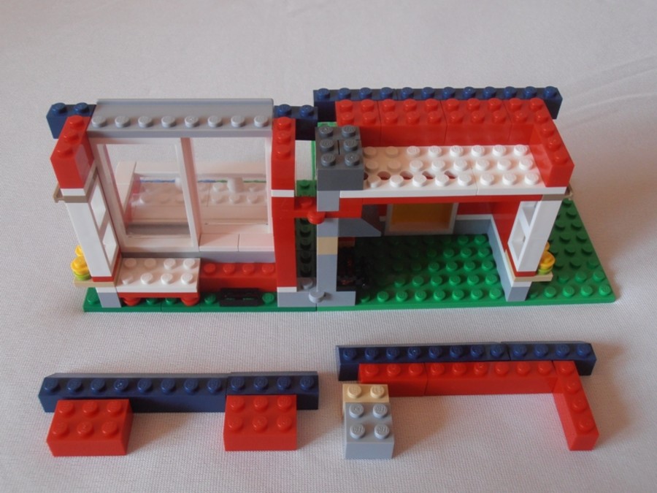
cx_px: 328
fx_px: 702
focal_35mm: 37
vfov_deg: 38.7
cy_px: 246
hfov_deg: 50.1
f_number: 3.9
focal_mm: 6.61
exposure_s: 1/40
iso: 125
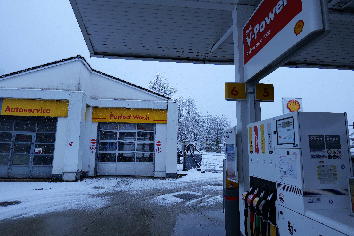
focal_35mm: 20
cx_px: 177
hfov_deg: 84.0
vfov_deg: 61.9
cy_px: 118
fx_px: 197
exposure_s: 1/500
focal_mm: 20
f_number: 3.5
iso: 250
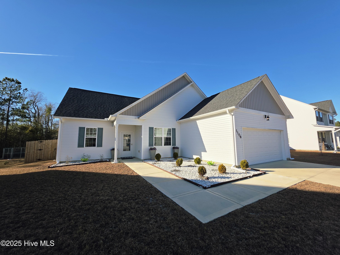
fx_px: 128
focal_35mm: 13
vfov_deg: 89.9
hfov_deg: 106.2
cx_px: 170
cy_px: 128
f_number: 1.9
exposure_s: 1/2470
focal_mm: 2.2
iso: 40
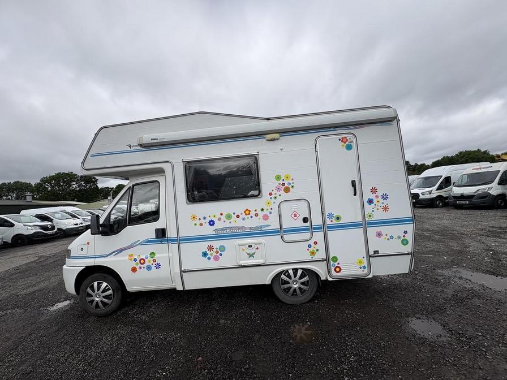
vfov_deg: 85.7
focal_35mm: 14
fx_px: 205
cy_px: 190
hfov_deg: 102.1
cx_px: 254
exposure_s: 1/1789
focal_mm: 2.22
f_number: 2.2
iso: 40
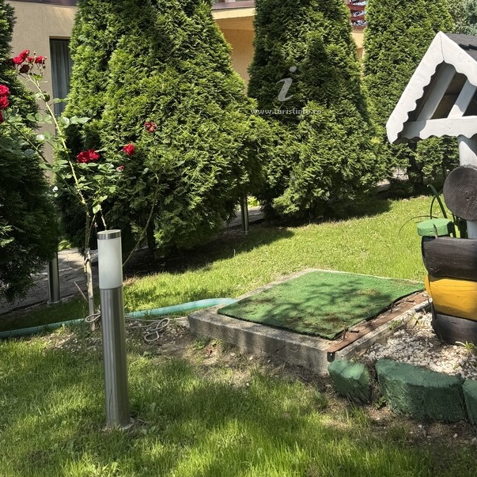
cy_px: 89
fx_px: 561
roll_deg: +3.9
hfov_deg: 45.8
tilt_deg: +2.0
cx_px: 286
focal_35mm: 36
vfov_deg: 43.7
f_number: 1.78
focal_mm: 6.76
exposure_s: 1/1238
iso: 80
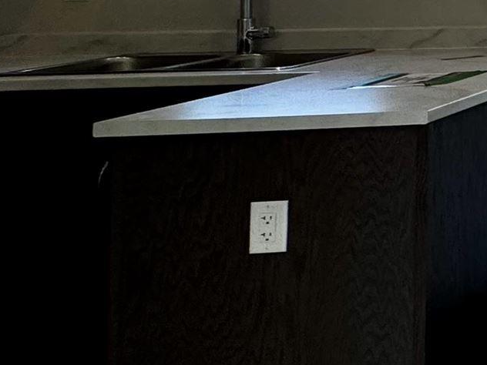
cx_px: 1127
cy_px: -99
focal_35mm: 68
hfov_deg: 15.9
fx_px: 957
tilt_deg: +1.7
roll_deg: +0.0
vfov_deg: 20.0
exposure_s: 1/184
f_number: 2.2
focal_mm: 2.22
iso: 40
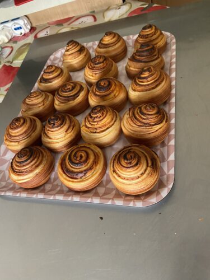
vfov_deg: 67.3
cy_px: 140
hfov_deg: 53.1
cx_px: 105
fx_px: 210
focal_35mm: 26
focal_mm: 4.25
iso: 500
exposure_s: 1/46
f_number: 1.8
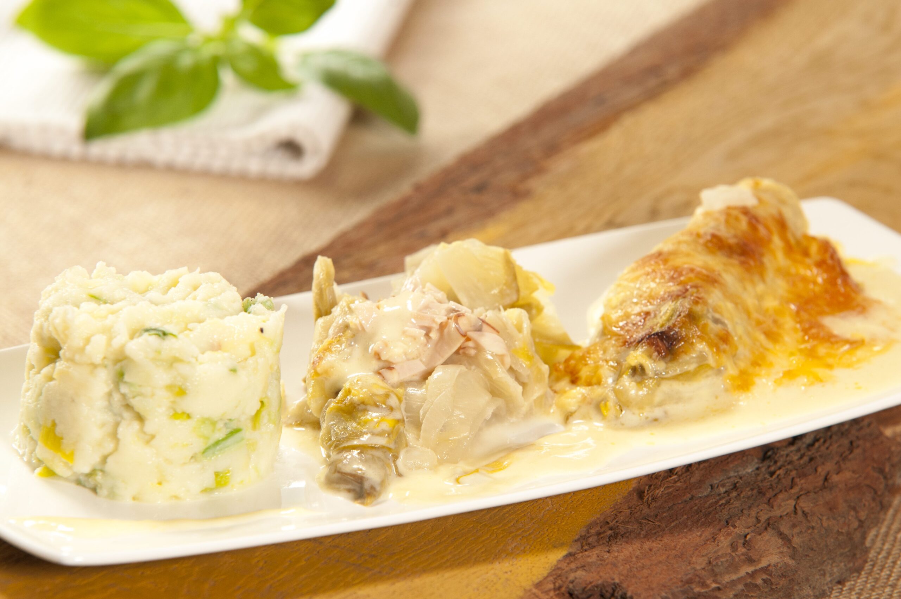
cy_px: 300
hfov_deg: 10.2
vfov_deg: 6.8
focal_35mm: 202
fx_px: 5062
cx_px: 450
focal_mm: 135
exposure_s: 1/60
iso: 400
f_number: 7.1
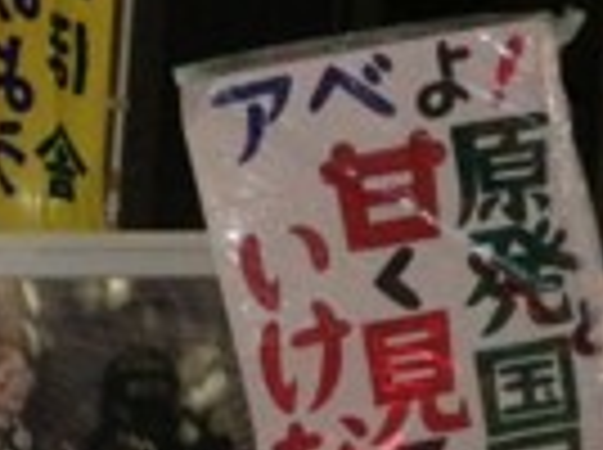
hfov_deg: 17.7
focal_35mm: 111
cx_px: 180
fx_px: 1930
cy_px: 423
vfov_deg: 13.2
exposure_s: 1/20
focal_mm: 4.13
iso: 1250
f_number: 2.4
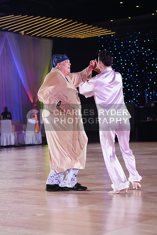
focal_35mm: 82
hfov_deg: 16.7
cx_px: 78
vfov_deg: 24.8
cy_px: 118
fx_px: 536
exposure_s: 1/400
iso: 3200
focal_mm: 82
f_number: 4
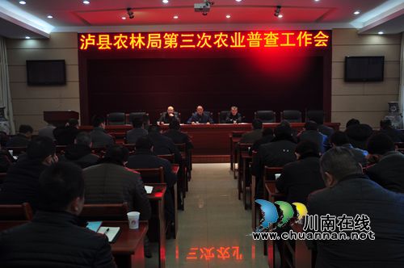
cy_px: 134
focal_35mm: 33
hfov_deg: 57.3
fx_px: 370
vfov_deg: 39.9
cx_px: 202
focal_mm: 22
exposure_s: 1/30
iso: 200
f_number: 3.8
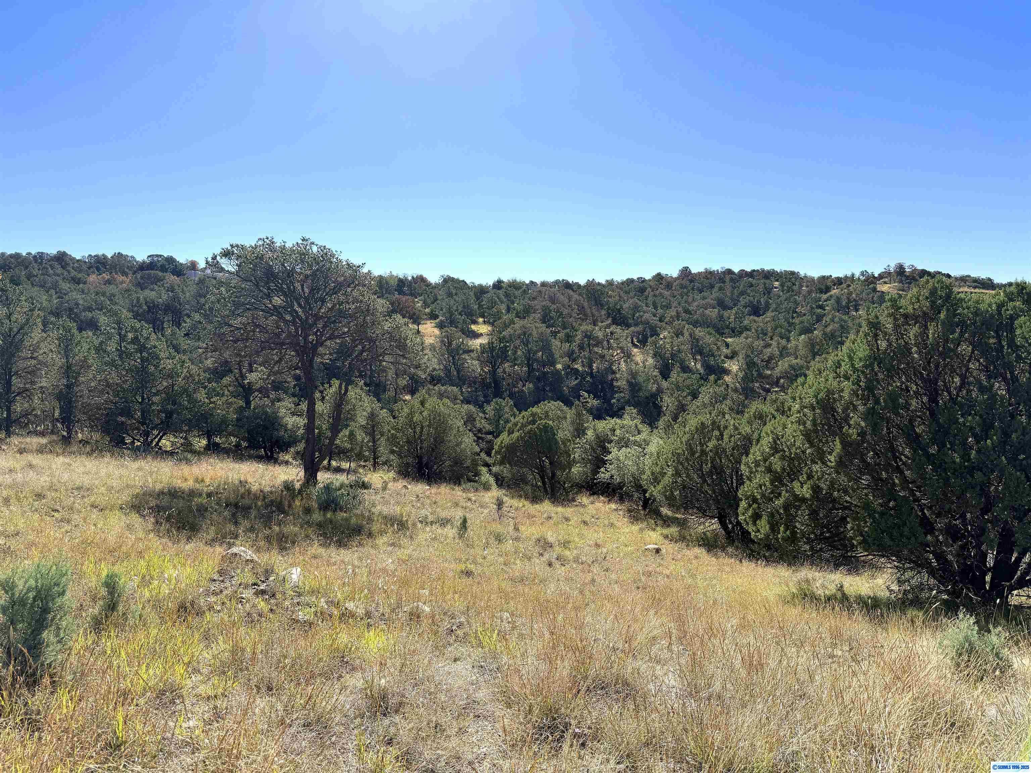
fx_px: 715
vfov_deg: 56.8
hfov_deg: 71.6
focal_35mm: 24
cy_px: 386
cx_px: 516
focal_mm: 6.76
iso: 80
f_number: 1.78
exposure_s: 1/4975
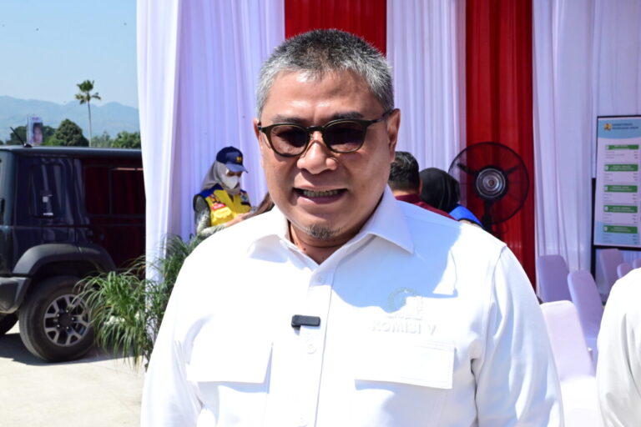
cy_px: 214
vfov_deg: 25.1
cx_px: 320
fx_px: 961
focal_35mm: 54
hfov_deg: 36.9
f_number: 20
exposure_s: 1/1250
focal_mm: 54
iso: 5000
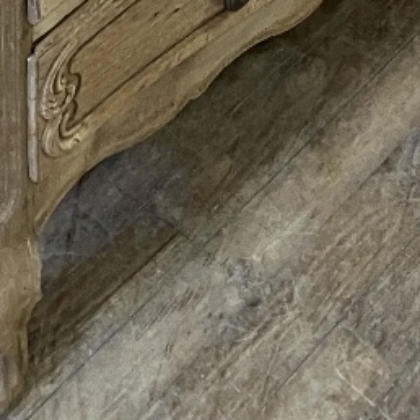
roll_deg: -2.6
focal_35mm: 115
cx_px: 129
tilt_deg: -31.3
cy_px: -387
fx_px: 1579
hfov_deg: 15.1
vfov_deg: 13.3
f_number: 1.8
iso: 320
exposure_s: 1/50
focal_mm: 3.99
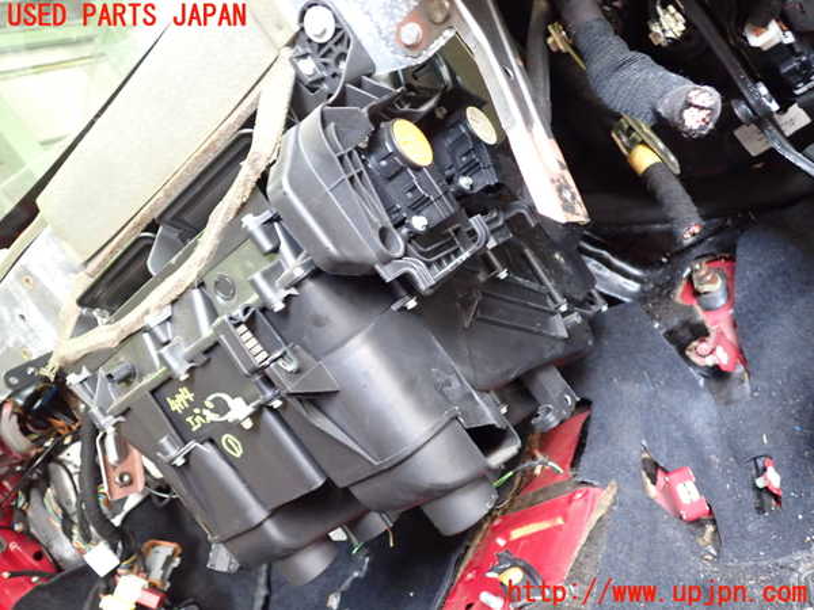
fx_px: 705
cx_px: 407
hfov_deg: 60.0
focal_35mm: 30
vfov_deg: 46.8
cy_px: 305
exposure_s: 1/30
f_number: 2.3
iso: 640
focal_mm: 5.4
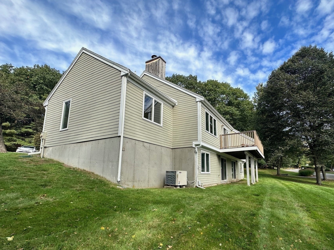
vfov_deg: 74.0
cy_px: 148
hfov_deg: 90.2
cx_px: 195
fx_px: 164
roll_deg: +0.4
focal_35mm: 17
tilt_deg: +9.6
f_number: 2.2
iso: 40
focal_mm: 2.22
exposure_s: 1/861
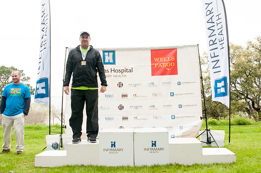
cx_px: 130
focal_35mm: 36
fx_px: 261
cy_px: 86
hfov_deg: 53.2
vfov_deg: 36.8
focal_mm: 24
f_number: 5.6
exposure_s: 1/160
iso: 800
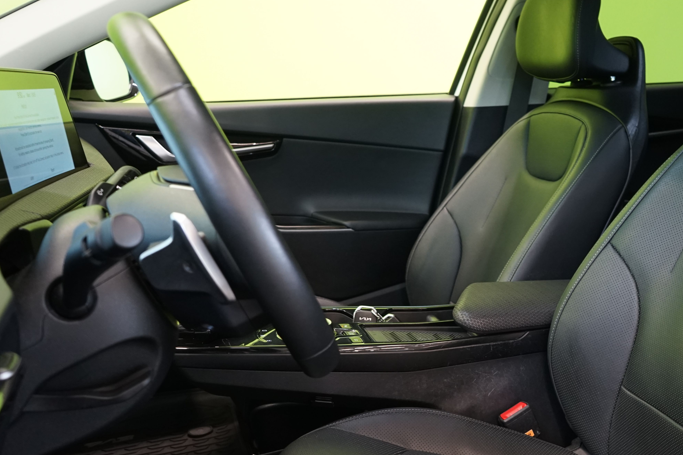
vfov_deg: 30.1
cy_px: 330
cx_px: 506
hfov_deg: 43.2
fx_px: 835
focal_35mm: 44
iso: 1250
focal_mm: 29
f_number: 5
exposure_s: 1/20
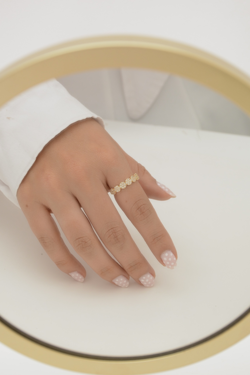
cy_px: 188
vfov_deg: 31.9
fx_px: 656
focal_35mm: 63
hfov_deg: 21.6
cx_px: 125
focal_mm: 42
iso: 500
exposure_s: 1/200
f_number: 8
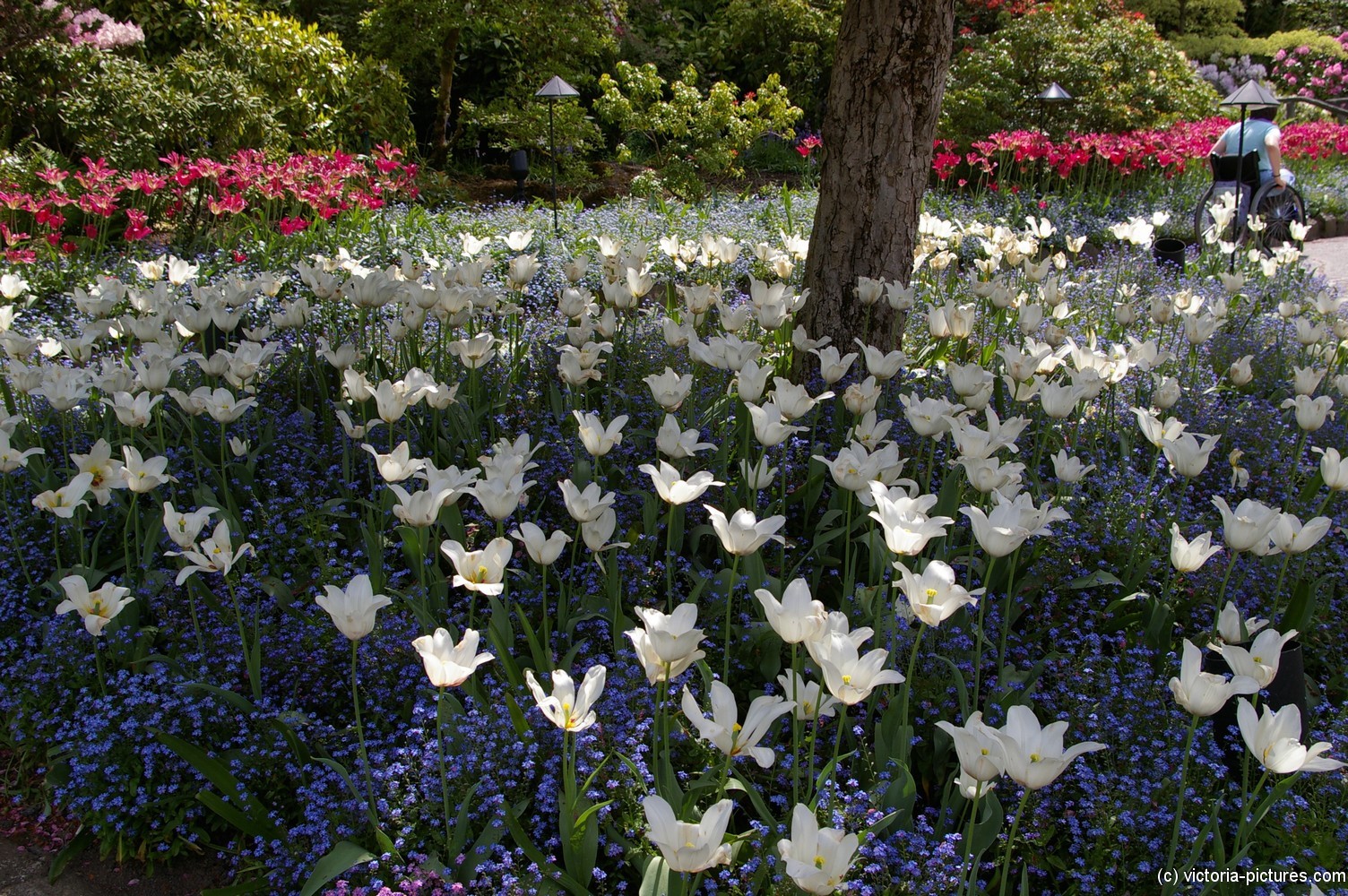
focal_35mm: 36
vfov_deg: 36.8
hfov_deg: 53.2
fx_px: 1347
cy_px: 448
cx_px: 674
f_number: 8
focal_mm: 24
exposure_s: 1/250
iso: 200
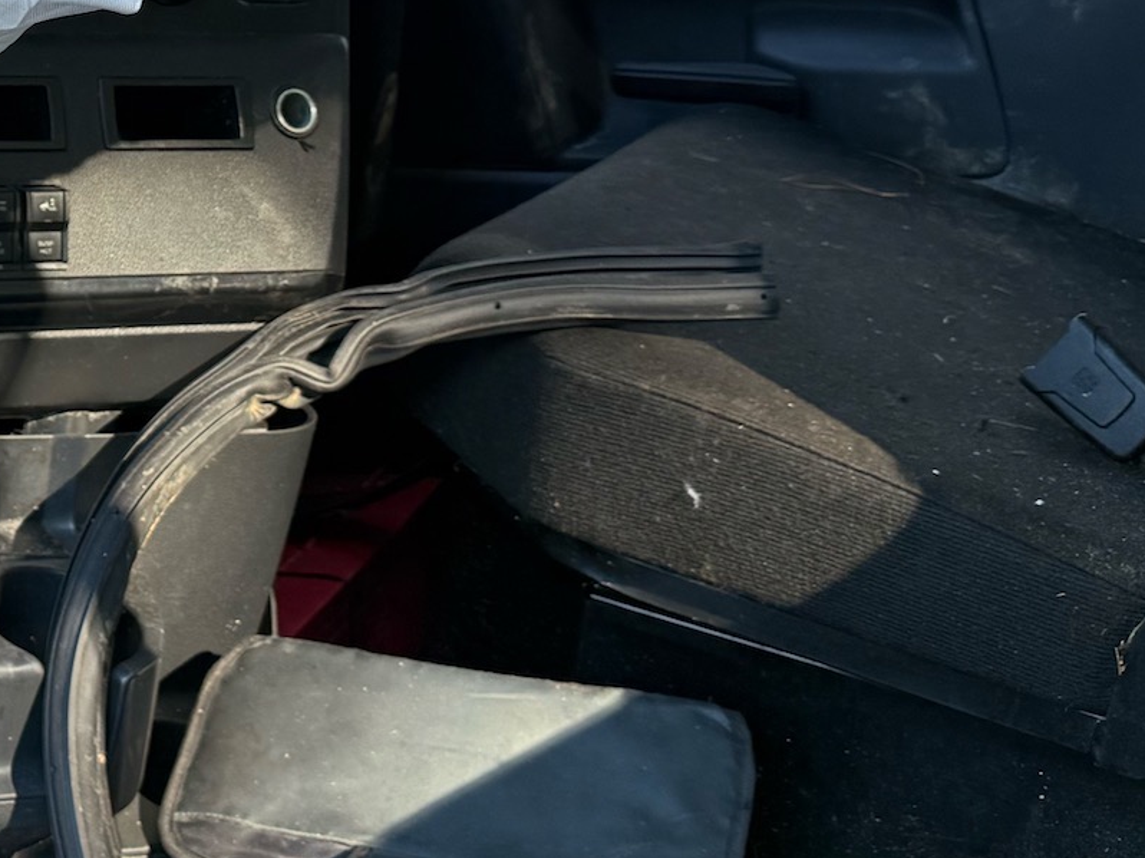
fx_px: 2546
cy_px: 109
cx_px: -202
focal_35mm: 77
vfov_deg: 18.8
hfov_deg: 23.3
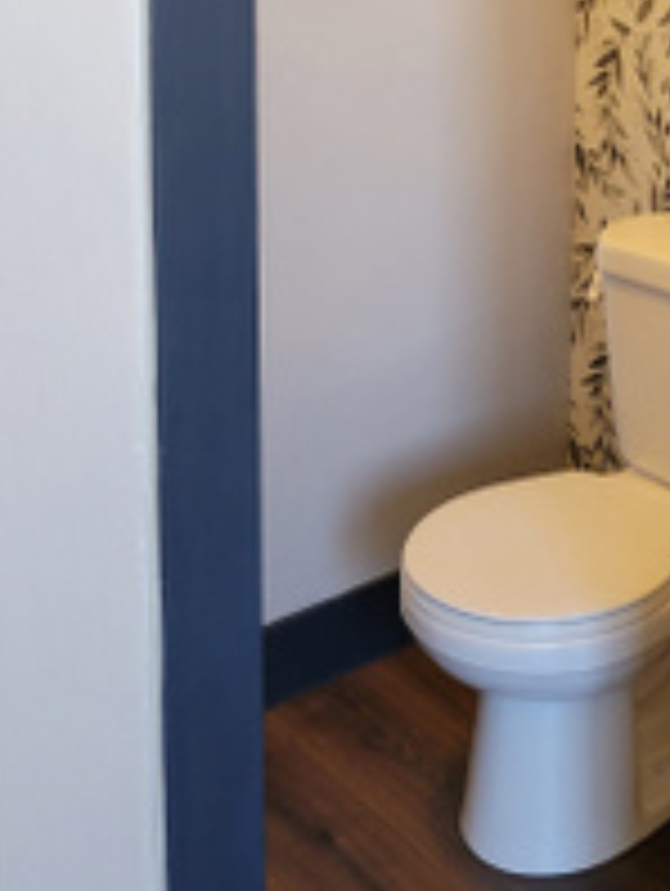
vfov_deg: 28.2
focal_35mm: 63
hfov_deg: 23.2
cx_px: 450
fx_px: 1622
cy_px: -63
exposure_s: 1/120
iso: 200
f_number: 1.8
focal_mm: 5.4
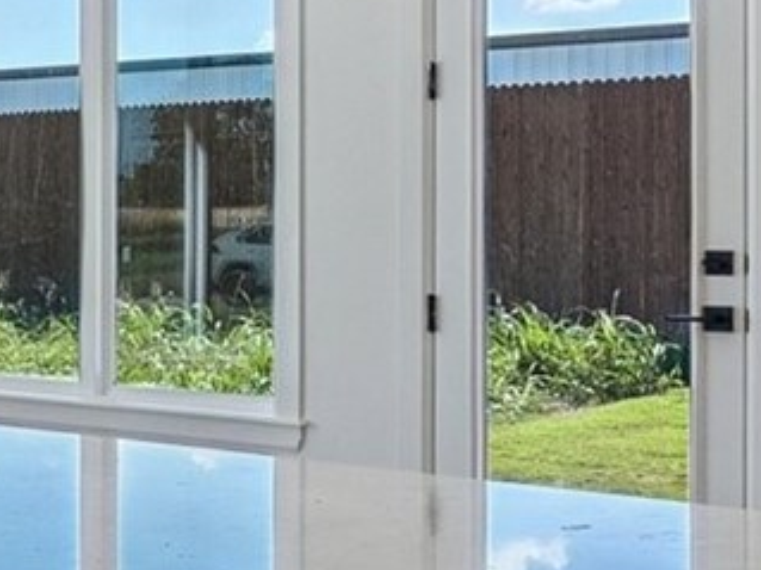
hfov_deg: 17.8
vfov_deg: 15.9
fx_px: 2022
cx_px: -544
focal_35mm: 92
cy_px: 113
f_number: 6.3
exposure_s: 1/160
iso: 200
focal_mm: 10
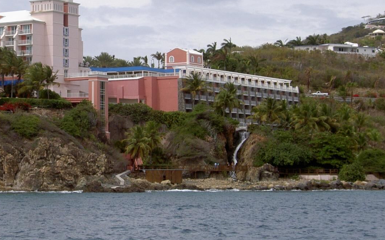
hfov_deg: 18.4
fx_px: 1175
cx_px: 76
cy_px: 87
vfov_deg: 11.7
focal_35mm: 112
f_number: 5.5
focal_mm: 11.3
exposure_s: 1/640
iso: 50
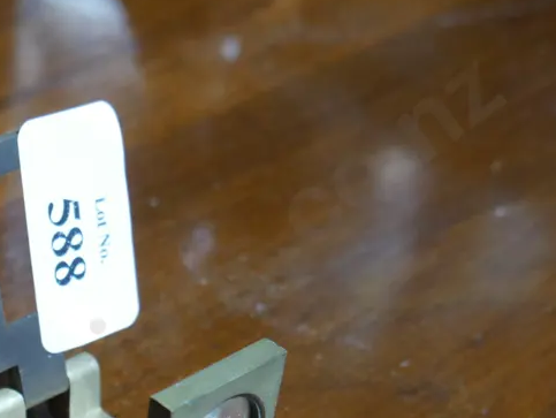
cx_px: 20
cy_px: 435
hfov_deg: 21.3
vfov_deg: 16.2
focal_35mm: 89
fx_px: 1431
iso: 1600
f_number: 5
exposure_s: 1/60
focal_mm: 21
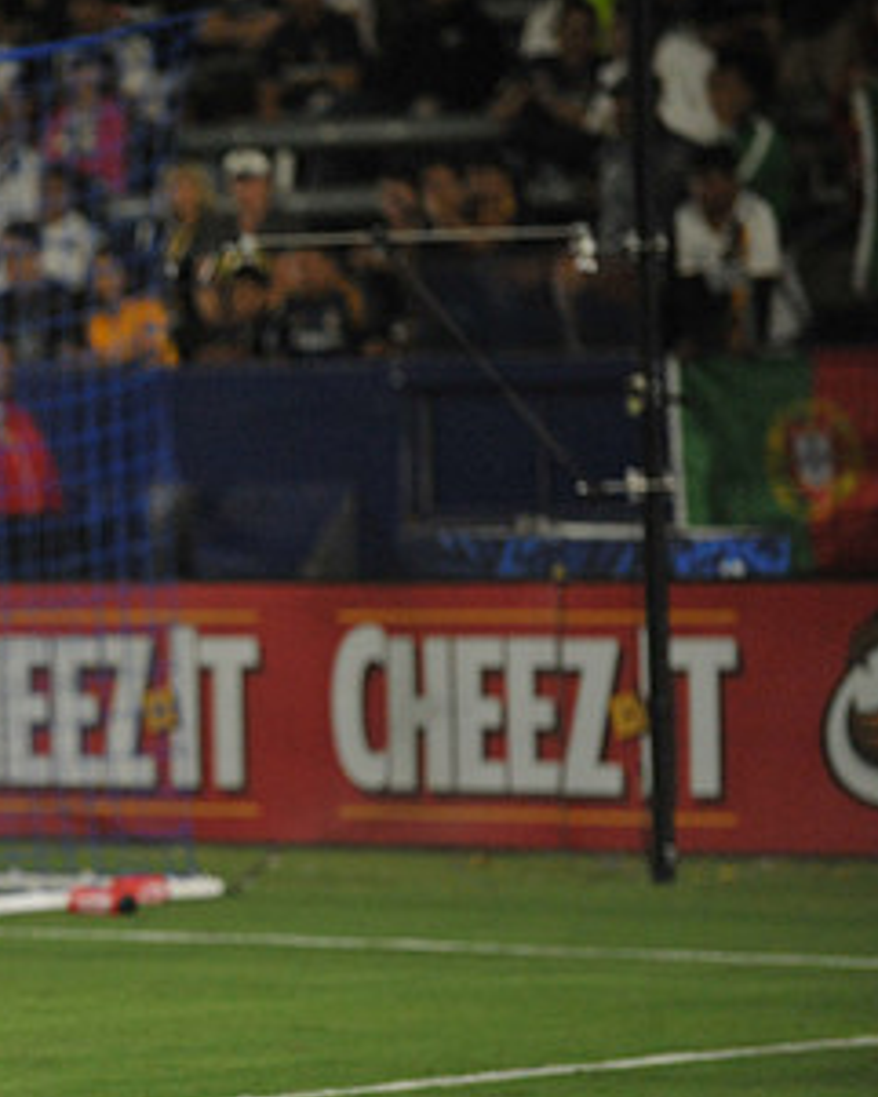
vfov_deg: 6.7
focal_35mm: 289
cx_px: -164
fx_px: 9382
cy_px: 663
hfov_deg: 5.3
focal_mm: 160
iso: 3200
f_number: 3.2
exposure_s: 1/2500
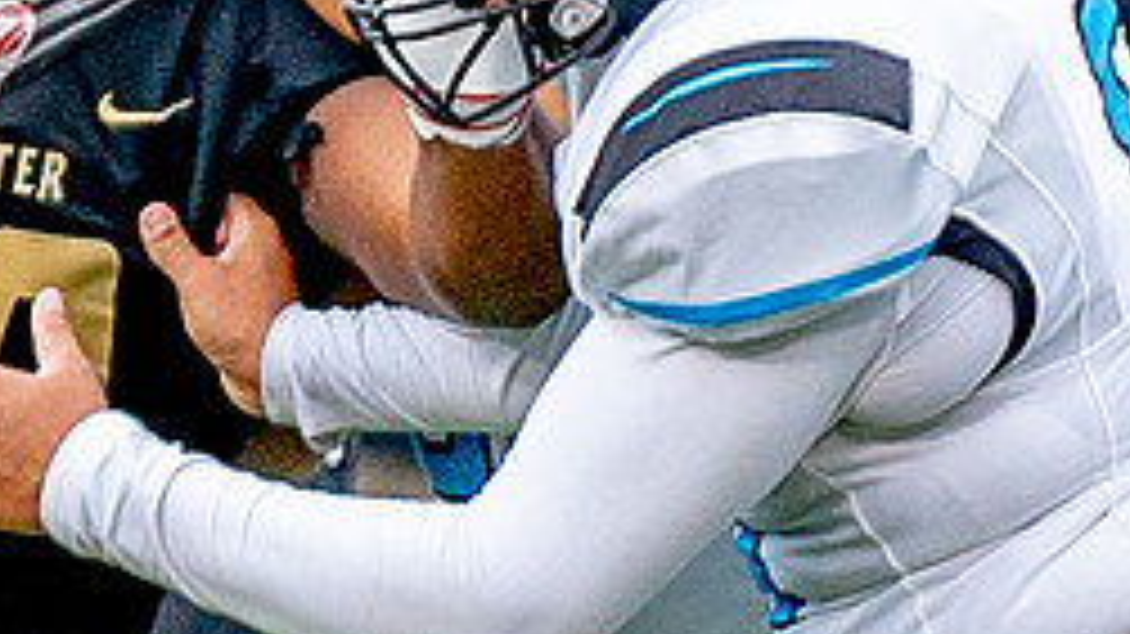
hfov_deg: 1.2
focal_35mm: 1762
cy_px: -491
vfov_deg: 0.7
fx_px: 52778
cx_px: -951
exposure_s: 1/1500
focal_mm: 200
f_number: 2.8
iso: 400
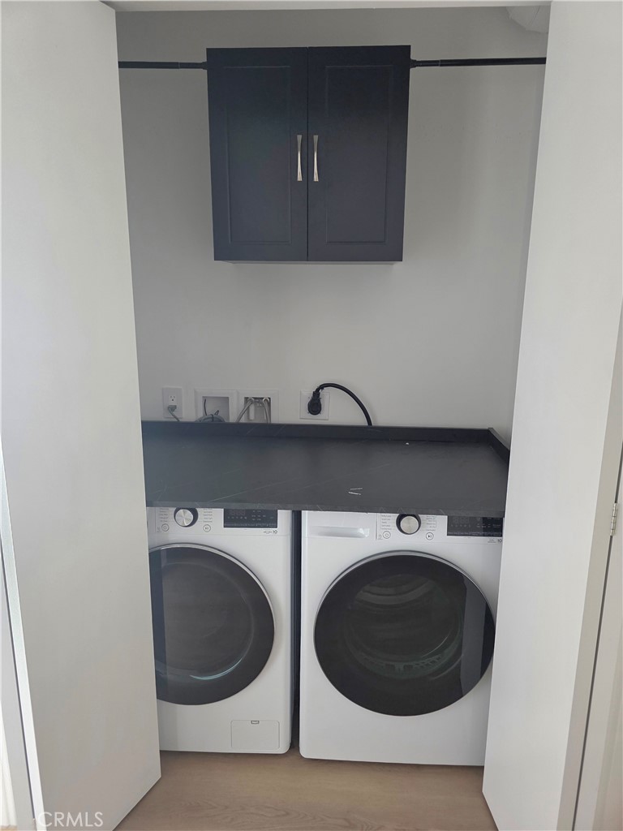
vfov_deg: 73.9
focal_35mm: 23
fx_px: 552
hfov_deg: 58.9
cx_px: 312
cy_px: 416
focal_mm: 6.3
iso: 320
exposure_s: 1/120
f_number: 1.7
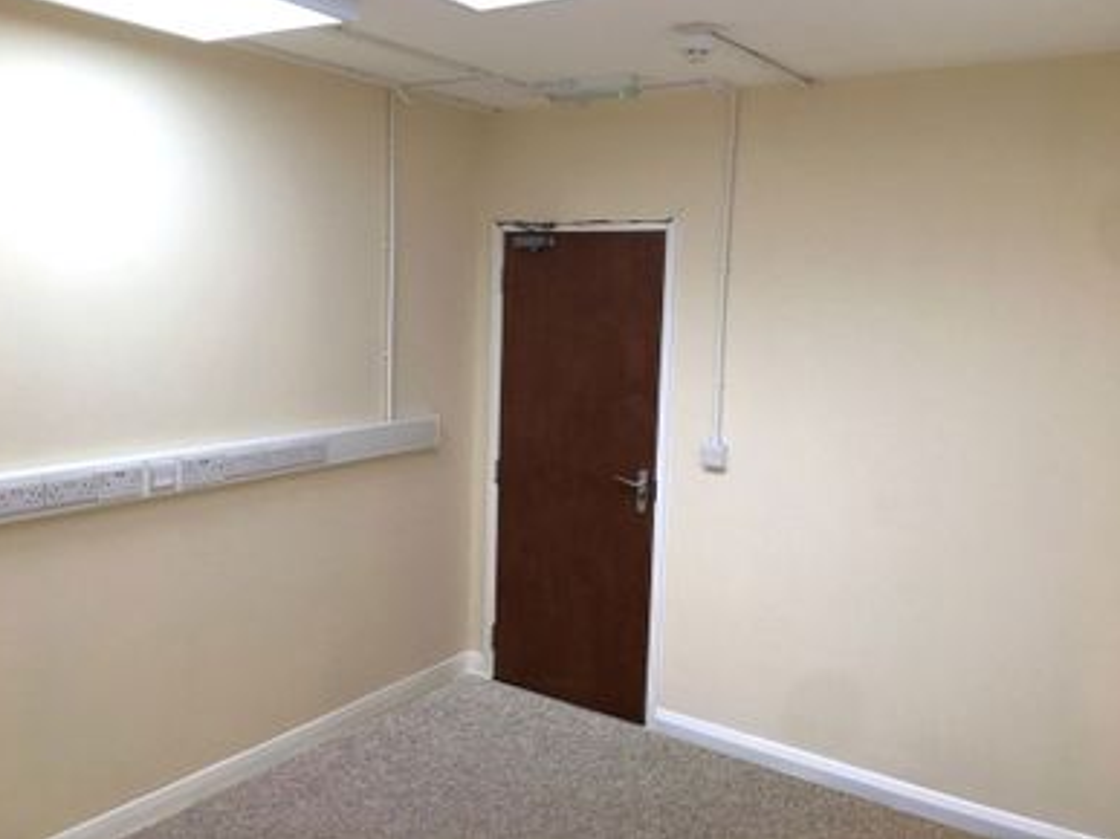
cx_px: 550
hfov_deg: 60.0
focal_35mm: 30
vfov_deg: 46.8
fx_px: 970
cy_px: 408
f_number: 2.2
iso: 40
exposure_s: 1/100
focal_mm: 4.15
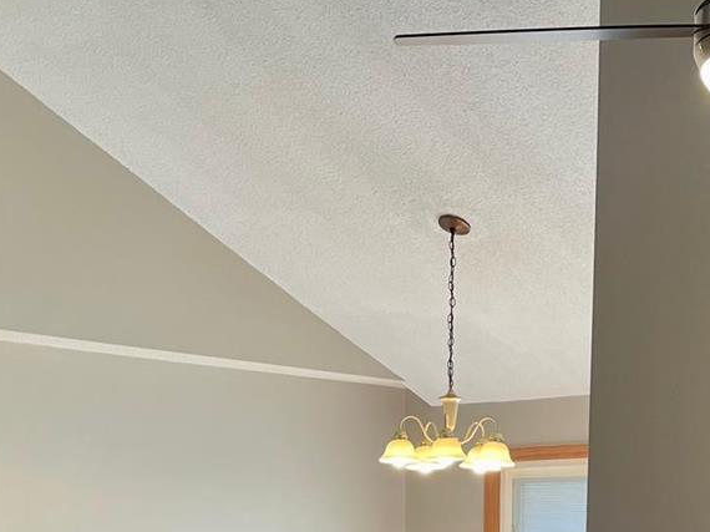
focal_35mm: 73
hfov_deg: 26.7
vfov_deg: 18.8
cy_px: 673
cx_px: 361
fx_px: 1497
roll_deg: -0.1
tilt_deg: -4.2
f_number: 1.6
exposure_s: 1/120
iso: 80
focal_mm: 4.2
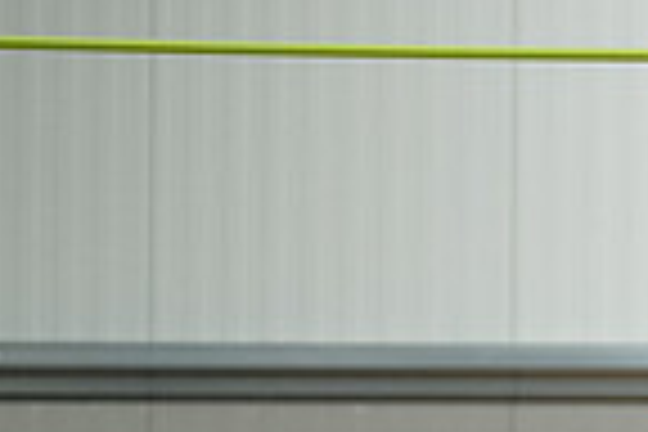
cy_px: 430
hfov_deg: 1.7
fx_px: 21796
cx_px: 904
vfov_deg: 1.1
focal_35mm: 1211
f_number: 2.8
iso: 5000
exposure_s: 1/800
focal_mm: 300
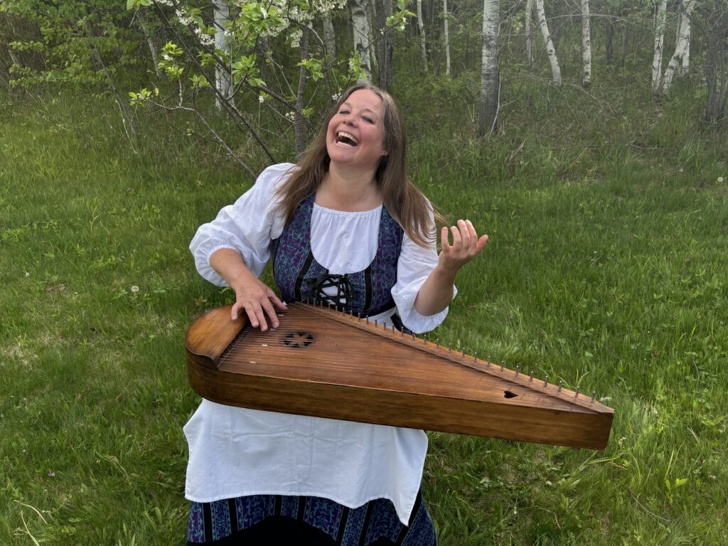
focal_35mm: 26
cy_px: 273
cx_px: 364
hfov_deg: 67.3
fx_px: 547
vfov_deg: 53.1
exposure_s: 1/421
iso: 50
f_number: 1.6
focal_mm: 5.96
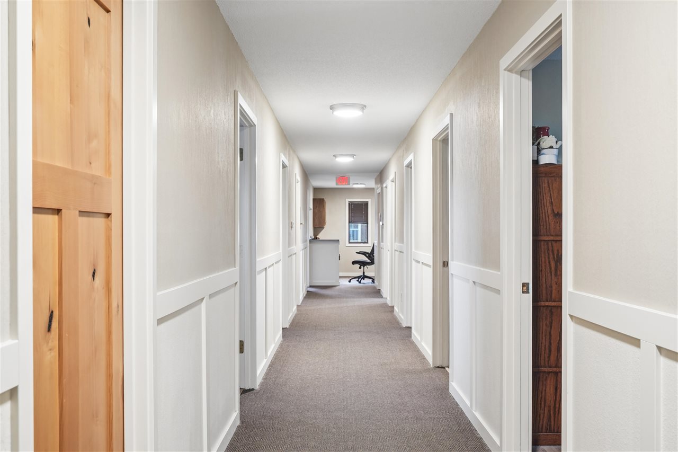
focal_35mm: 35
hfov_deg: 54.4
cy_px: 226
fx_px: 659
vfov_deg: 37.8
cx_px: 339
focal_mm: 35
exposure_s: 1/6
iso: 640
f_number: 9
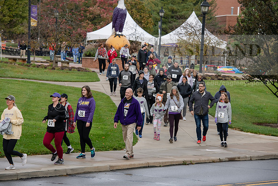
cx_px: 139
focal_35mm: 150
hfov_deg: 13.7
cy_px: 93
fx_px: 1159
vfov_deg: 9.2
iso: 640
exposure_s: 1/500
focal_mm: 150
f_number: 6.3
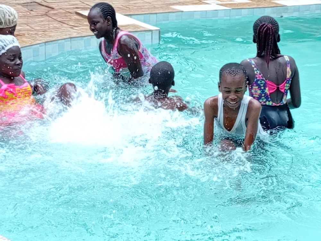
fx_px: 863
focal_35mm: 93
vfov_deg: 15.9
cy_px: 120
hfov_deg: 21.1
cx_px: 160
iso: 52
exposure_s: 1/215
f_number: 1.8
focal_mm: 3.96
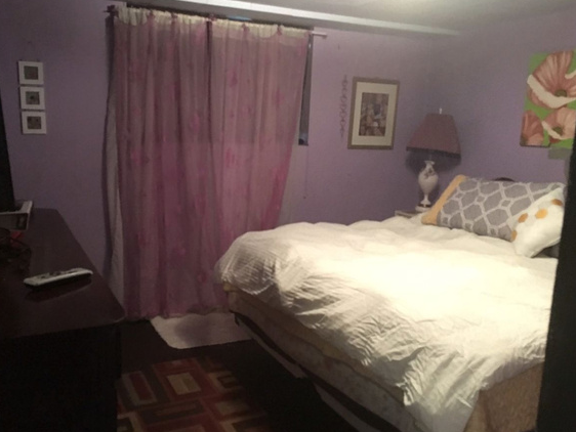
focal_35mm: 33
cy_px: 231
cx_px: 268
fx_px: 549
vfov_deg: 42.9
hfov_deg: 55.3
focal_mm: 4.15
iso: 250
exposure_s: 1/4
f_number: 2.2
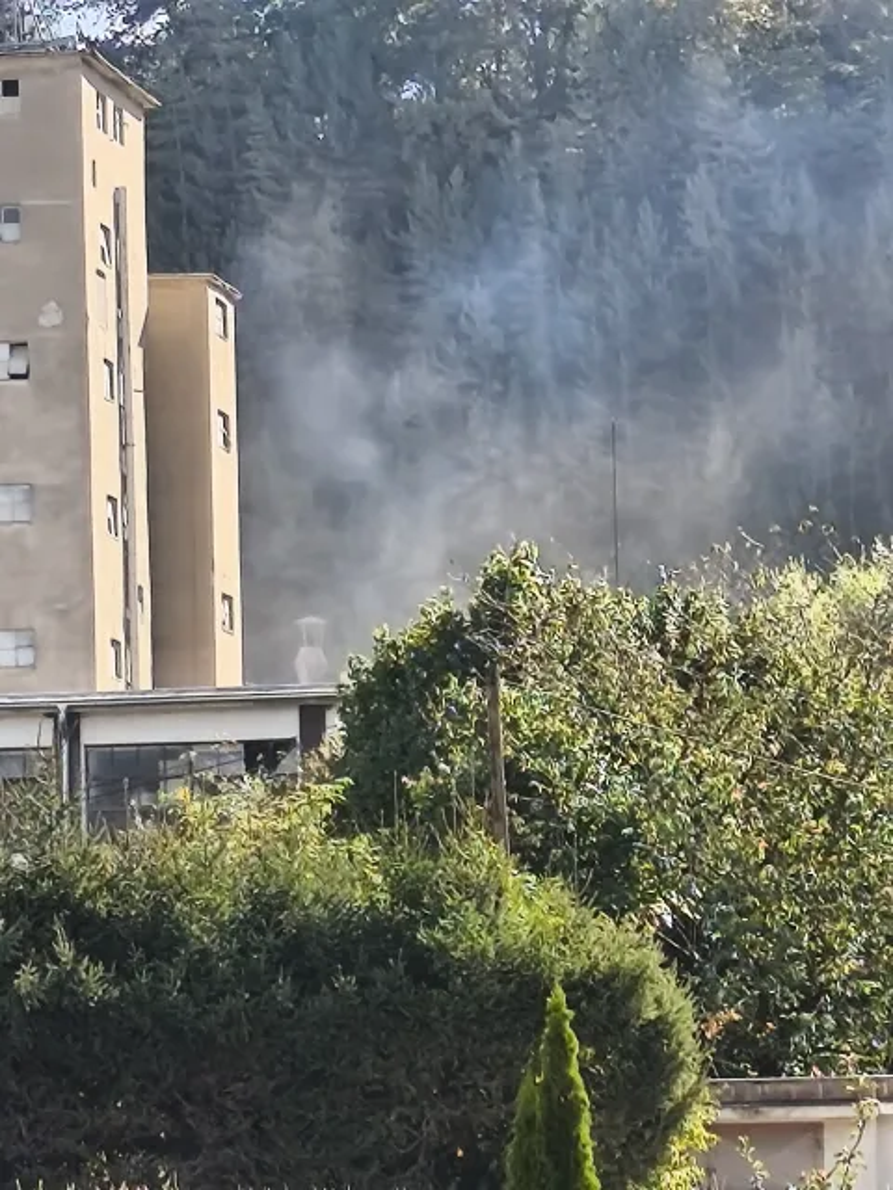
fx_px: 6639
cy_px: 595
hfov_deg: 7.7
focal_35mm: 193
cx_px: 446
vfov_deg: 10.2
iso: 50
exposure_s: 1/723
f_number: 1.65
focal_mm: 6.18
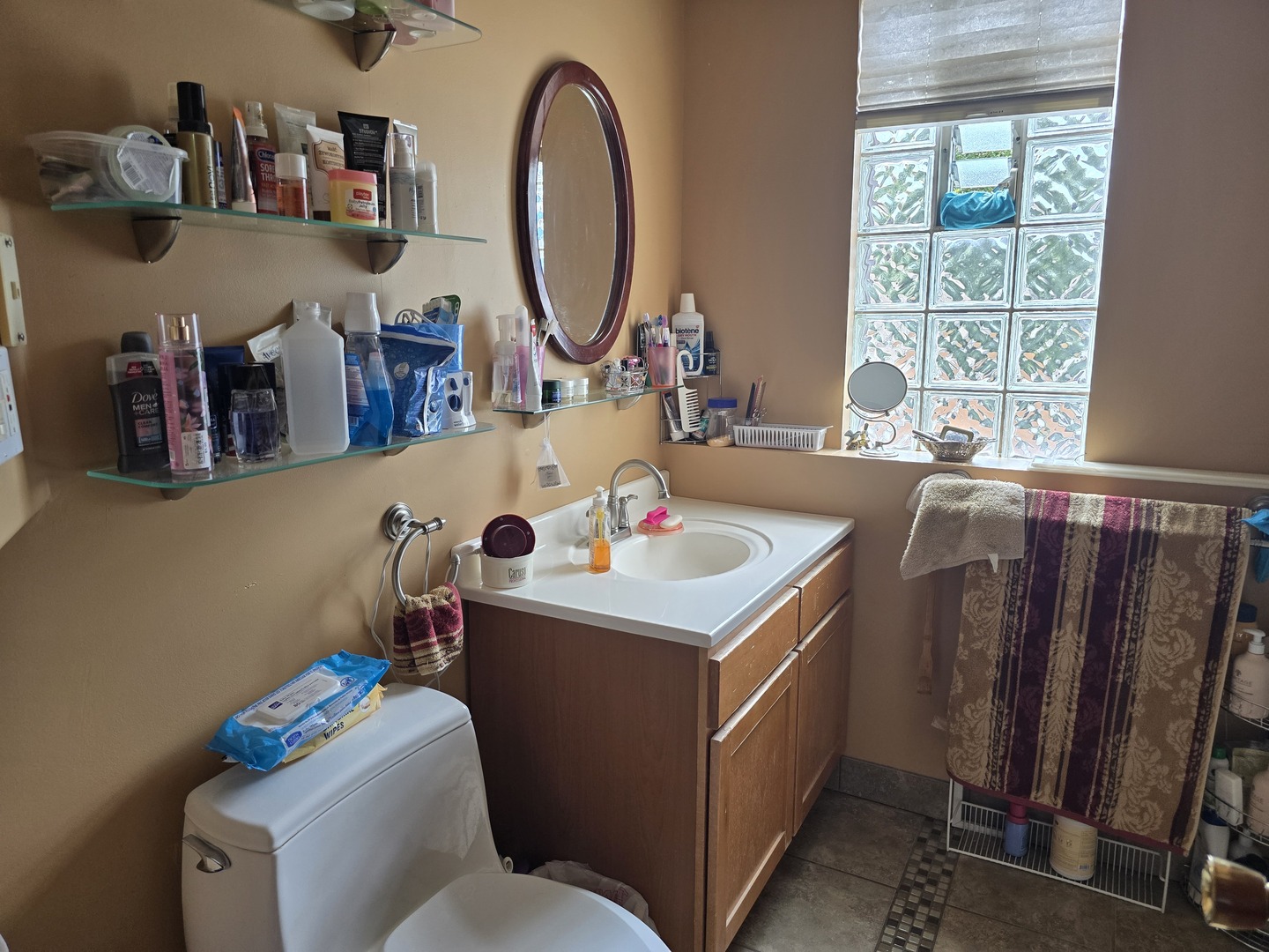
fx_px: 843
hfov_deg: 73.9
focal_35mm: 23
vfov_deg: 58.9
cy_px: 476
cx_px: 634
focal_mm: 6.3
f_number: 1.7
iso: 160
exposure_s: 1/180
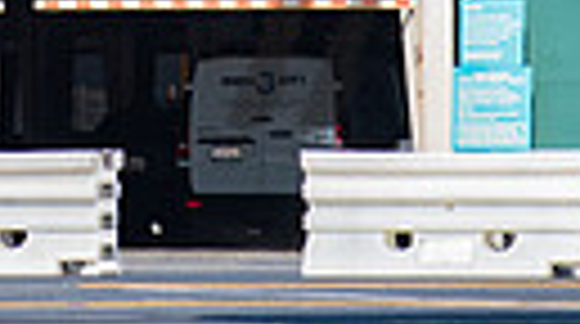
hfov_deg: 2.6
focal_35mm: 822
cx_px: 31
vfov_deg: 1.5
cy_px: -493
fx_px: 12618
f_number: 4.8
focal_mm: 116
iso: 100
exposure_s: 1/320
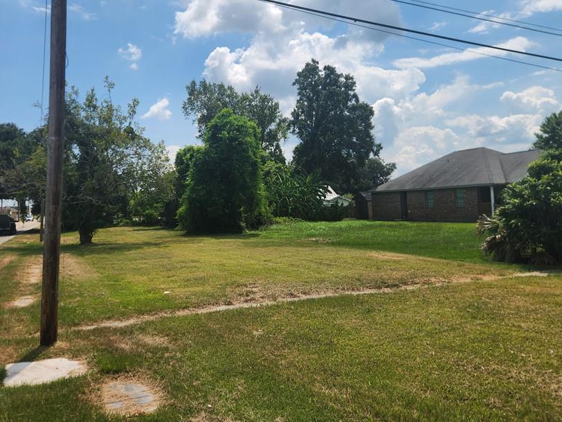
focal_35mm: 29
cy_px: 162
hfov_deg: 61.4
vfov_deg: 47.8
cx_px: 244
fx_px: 471
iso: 20
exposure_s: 1/2551
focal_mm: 5.4
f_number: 1.8
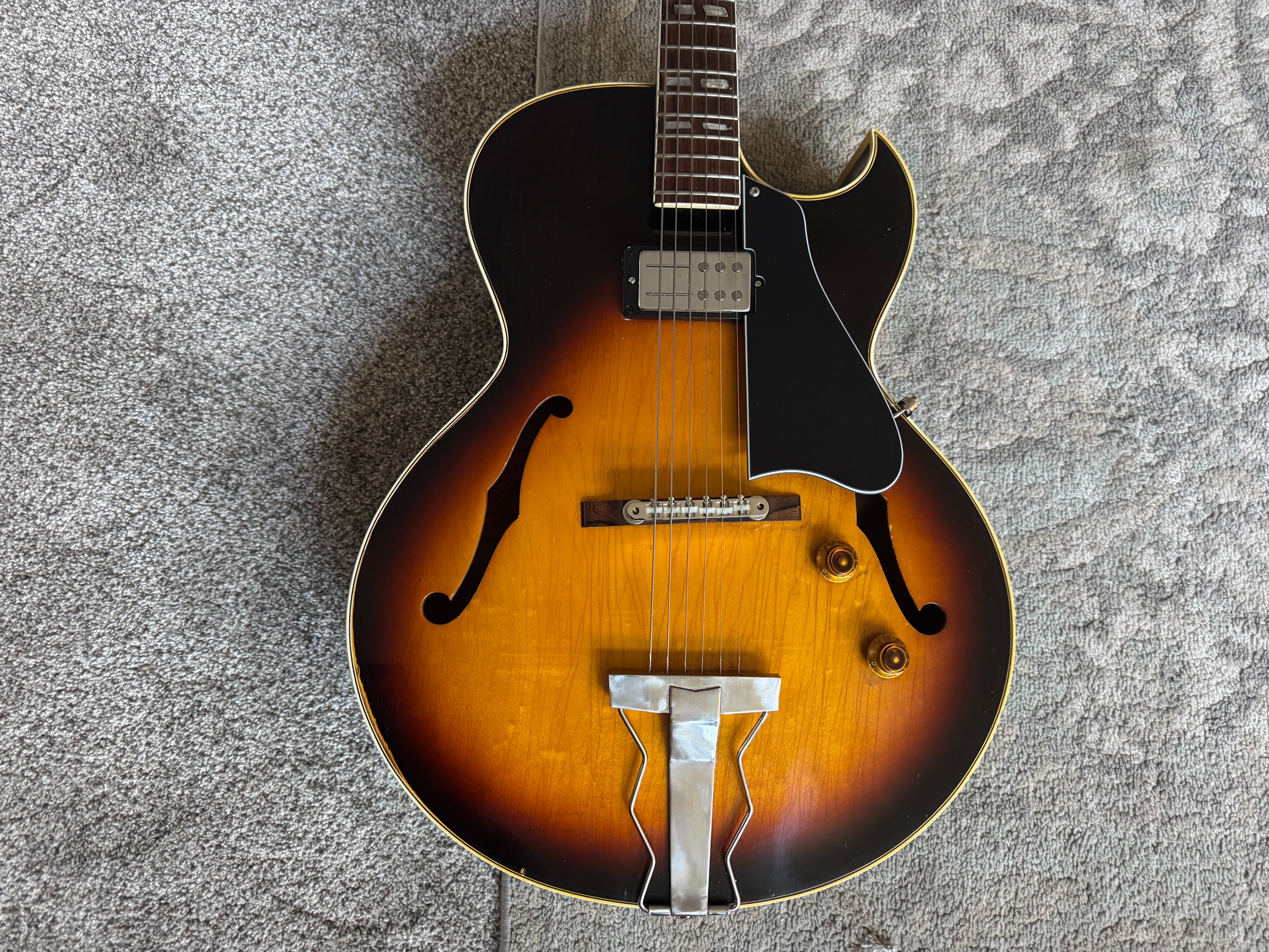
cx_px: 634
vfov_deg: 56.8
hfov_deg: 71.6
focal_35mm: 24
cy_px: 476
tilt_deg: -84.4
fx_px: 880
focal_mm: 6.76
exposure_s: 1/60
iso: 800
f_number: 1.78
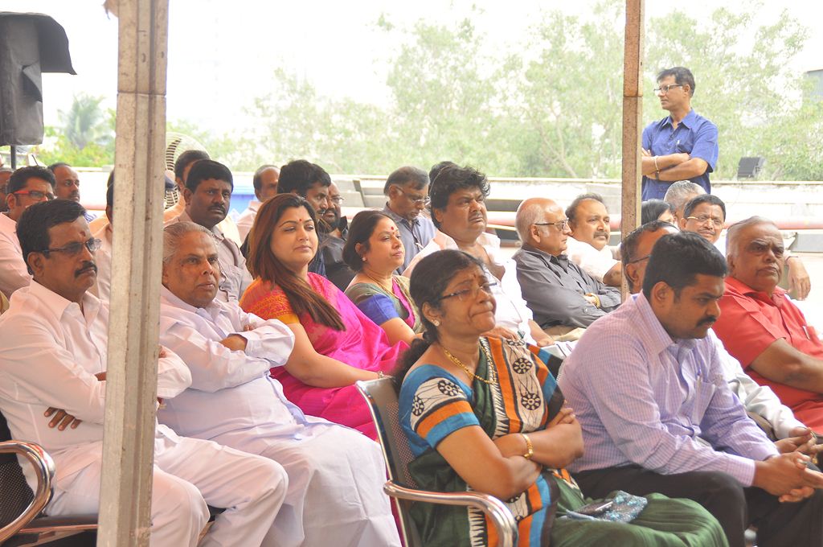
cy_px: 274
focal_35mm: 90
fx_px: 2055
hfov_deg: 22.6
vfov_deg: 15.1
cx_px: 412
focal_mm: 60
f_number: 5.6
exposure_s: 1/125
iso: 250
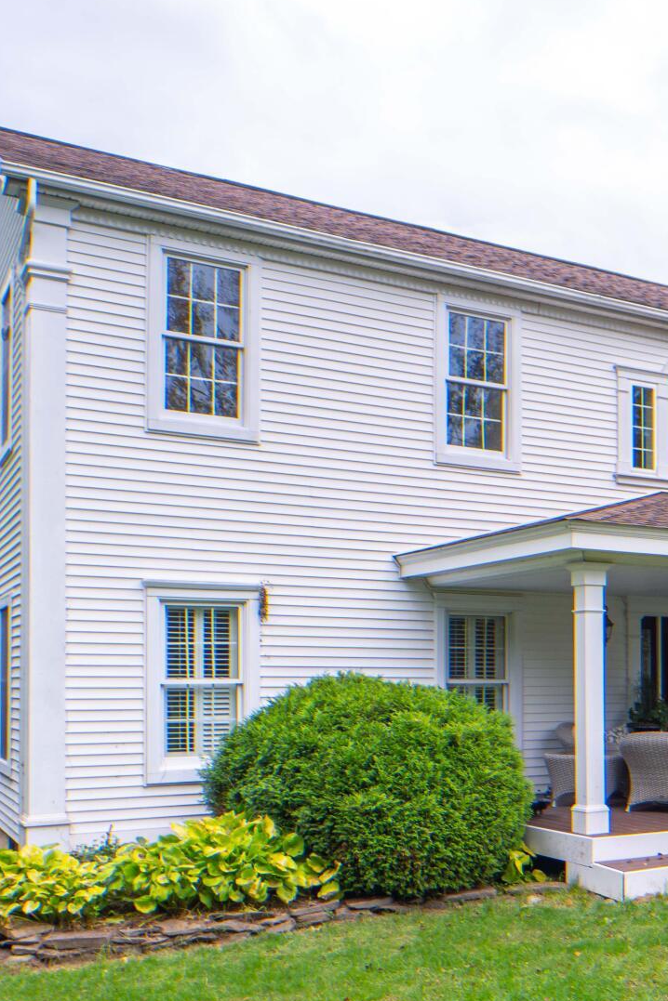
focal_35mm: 39
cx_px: 568
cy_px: 633
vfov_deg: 49.0
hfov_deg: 32.9
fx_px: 1085
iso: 100
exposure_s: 1/250
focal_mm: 14
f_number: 6.3
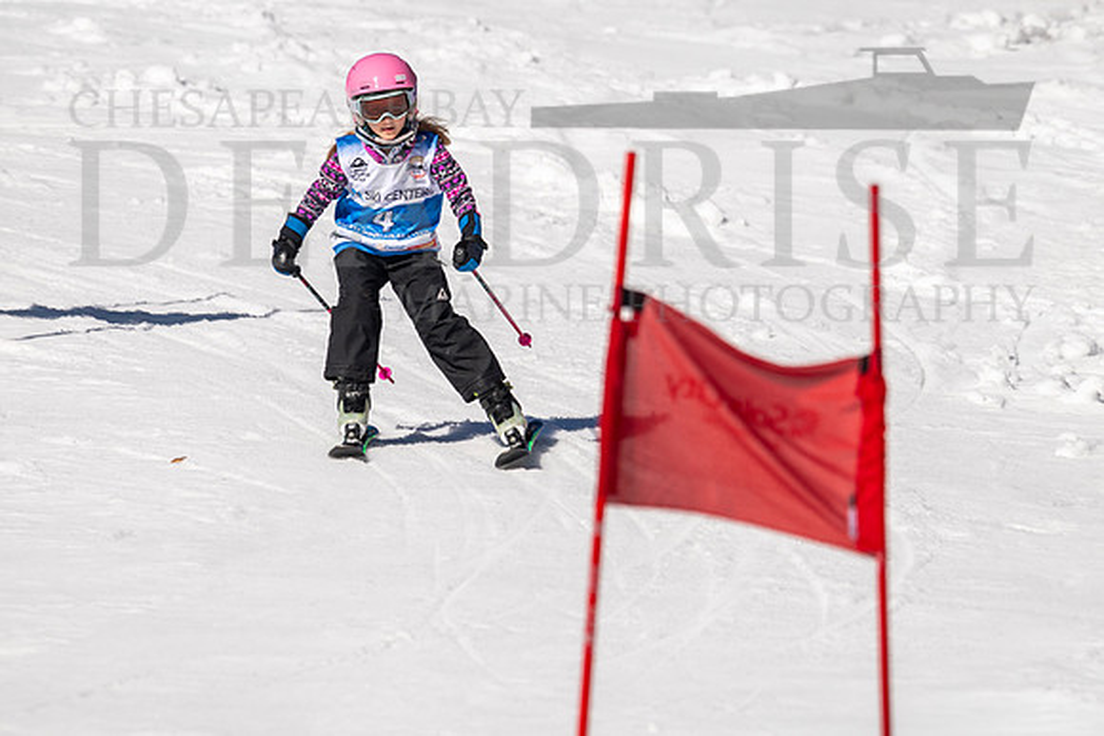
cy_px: 300
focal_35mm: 770
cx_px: 553
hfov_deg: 2.7
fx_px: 23605
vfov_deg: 1.8
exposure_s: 1/2000
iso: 200
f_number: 8
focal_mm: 560
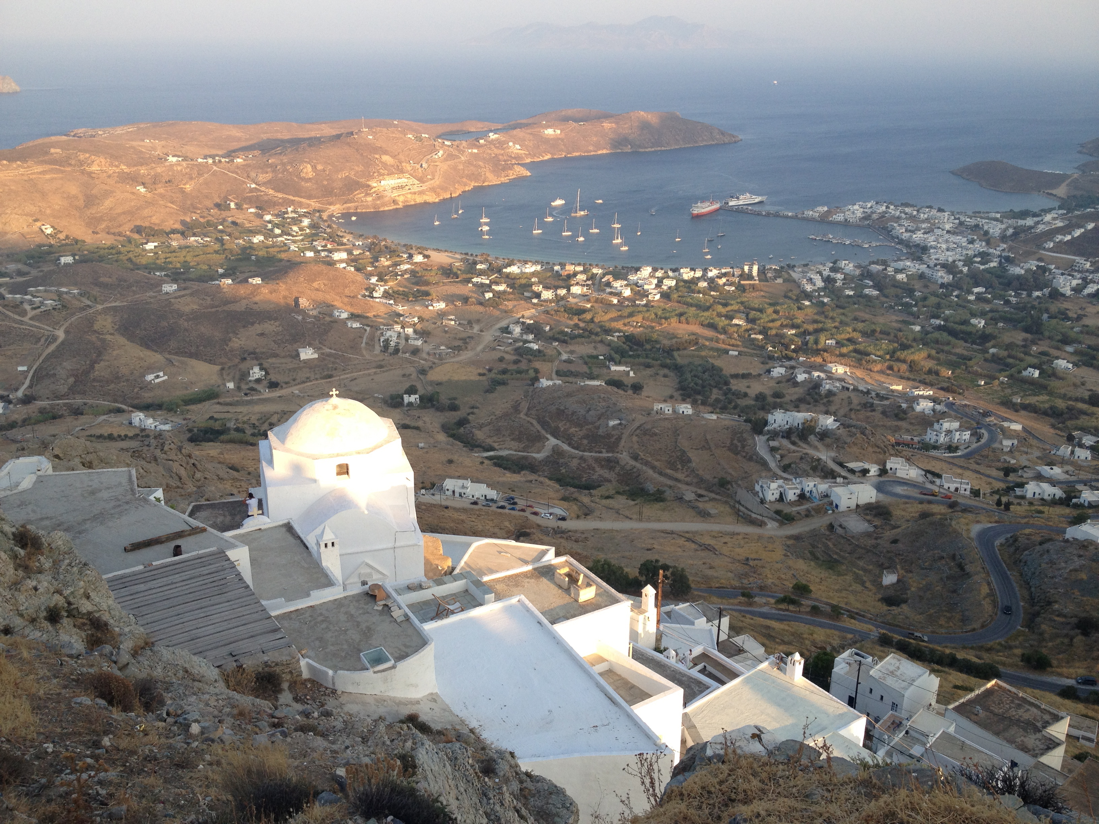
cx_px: 550
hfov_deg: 52.6
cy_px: 412
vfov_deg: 40.7
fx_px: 1111
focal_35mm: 35
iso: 50
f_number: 2.4
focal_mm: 4.28
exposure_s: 1/349
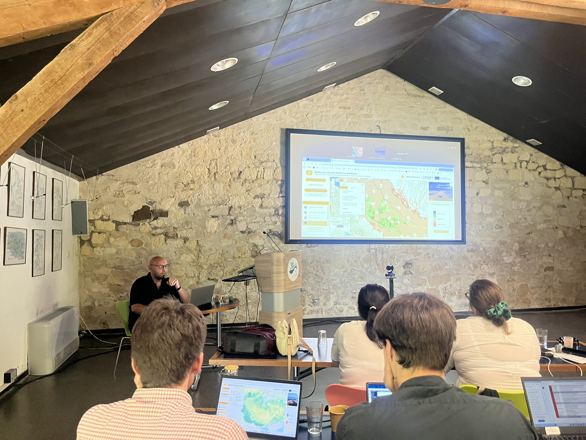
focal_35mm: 26
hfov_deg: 67.3
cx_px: 293
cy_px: 220
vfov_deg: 53.1
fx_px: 440
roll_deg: -0.7
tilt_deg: +2.1
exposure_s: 1/50
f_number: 1.6
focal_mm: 5.1
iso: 200
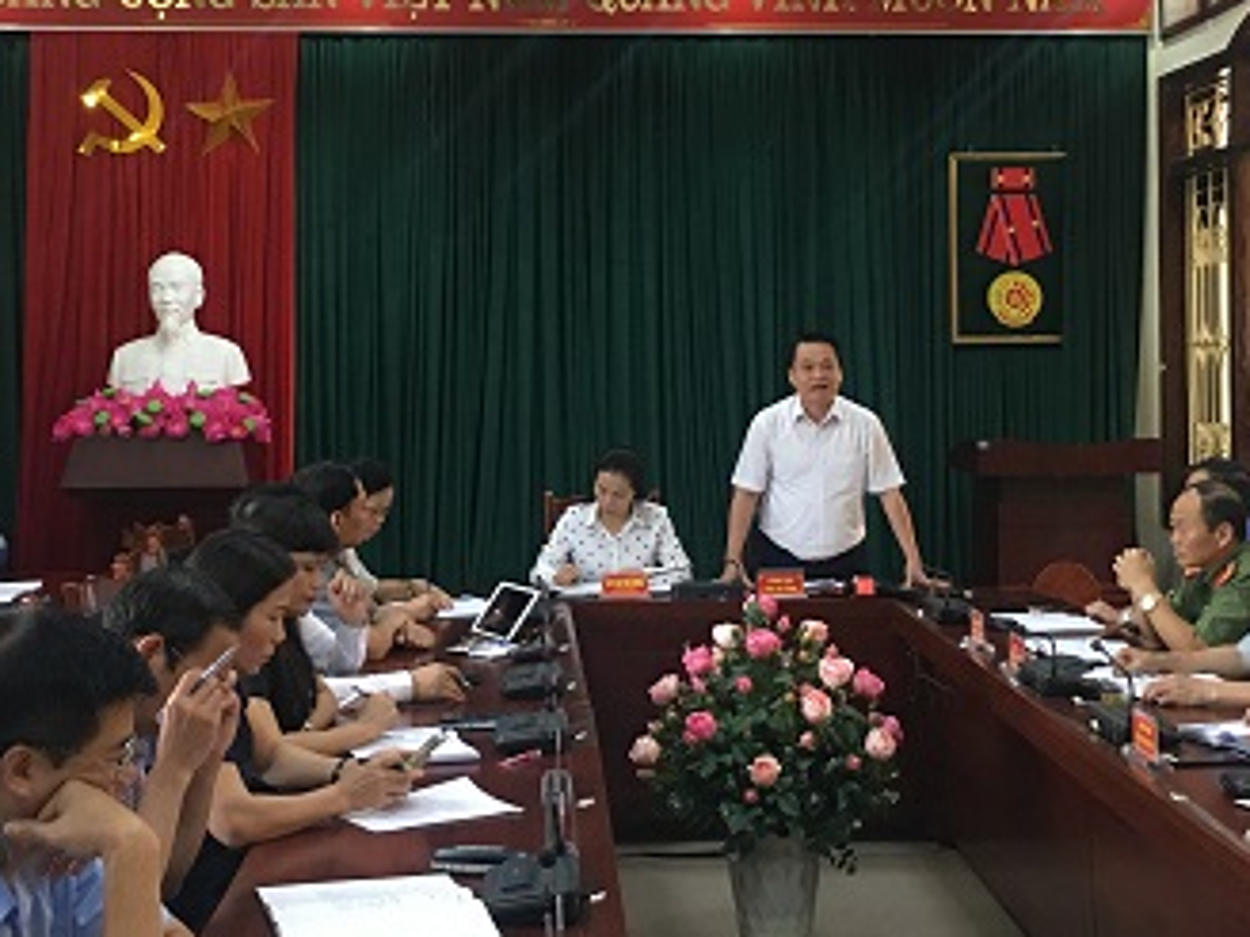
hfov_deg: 36.2
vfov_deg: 27.3
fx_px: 1914
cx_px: 636
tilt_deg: +2.2
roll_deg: +0.8
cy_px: 293
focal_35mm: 53
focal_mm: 4.15
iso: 100
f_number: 2.2
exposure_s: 1/17
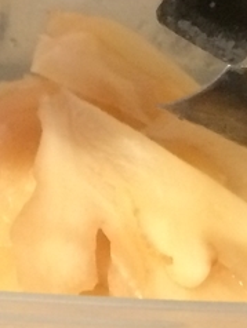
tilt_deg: -54.7
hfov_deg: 10.1
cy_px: 376
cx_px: 22
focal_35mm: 146
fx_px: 1387
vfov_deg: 13.2
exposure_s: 1/24
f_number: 2.2
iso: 320
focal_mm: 4.15
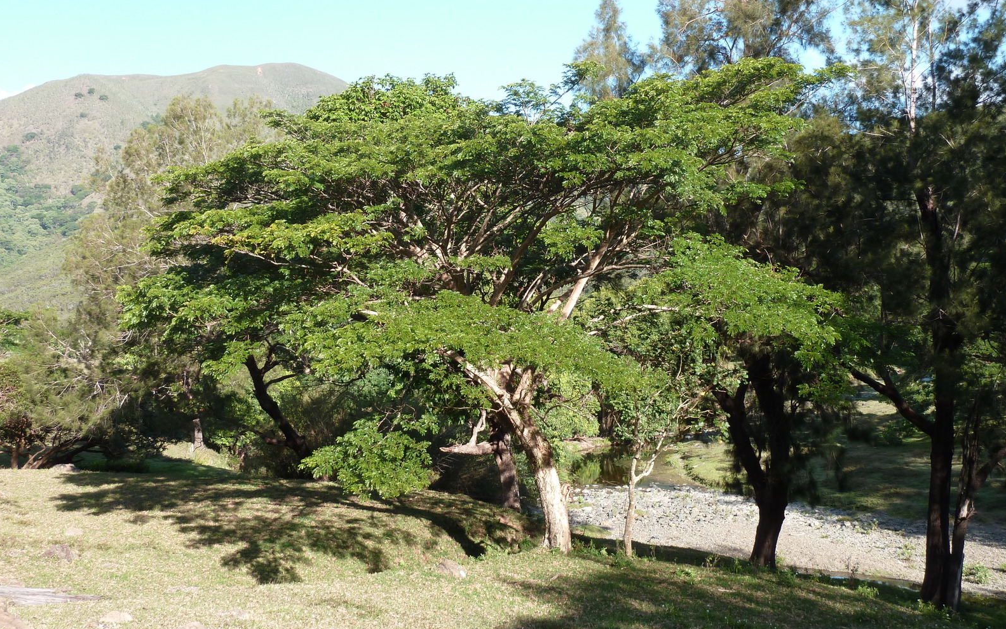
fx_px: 1234
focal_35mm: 45
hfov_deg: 44.4
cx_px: 506
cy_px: 320
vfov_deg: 28.6
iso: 80
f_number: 4
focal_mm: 6.9
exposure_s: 1/160
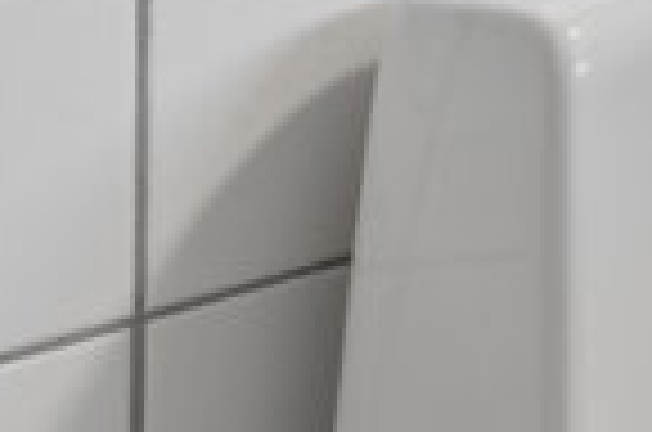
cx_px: 1713
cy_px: -236
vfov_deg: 15.1
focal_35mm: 83
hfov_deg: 13.5
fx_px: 1500
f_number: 11
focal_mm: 15
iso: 200
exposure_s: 1/5
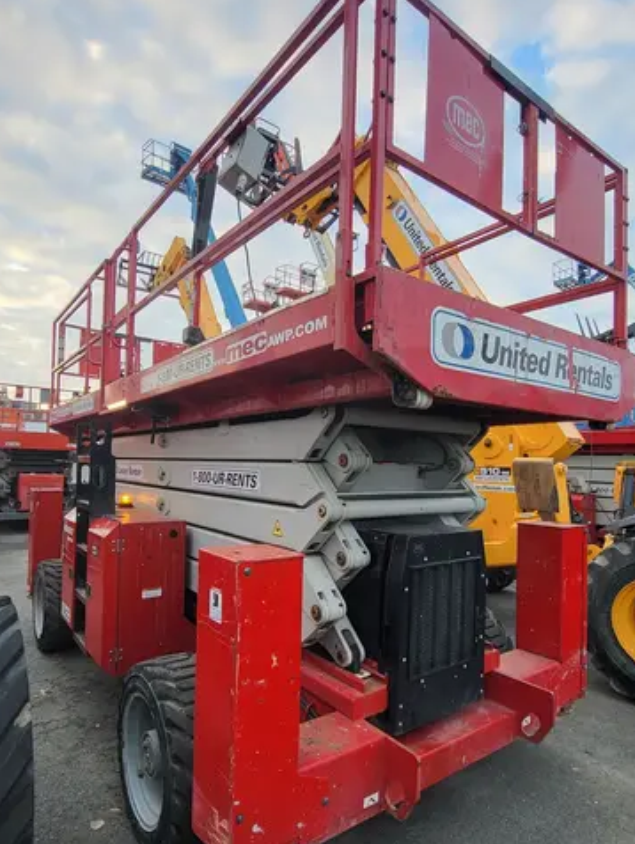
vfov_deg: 81.3
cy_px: 476
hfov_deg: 66.0
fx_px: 488
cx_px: 341
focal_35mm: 20
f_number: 2.2
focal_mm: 1.74
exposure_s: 1/120
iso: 50
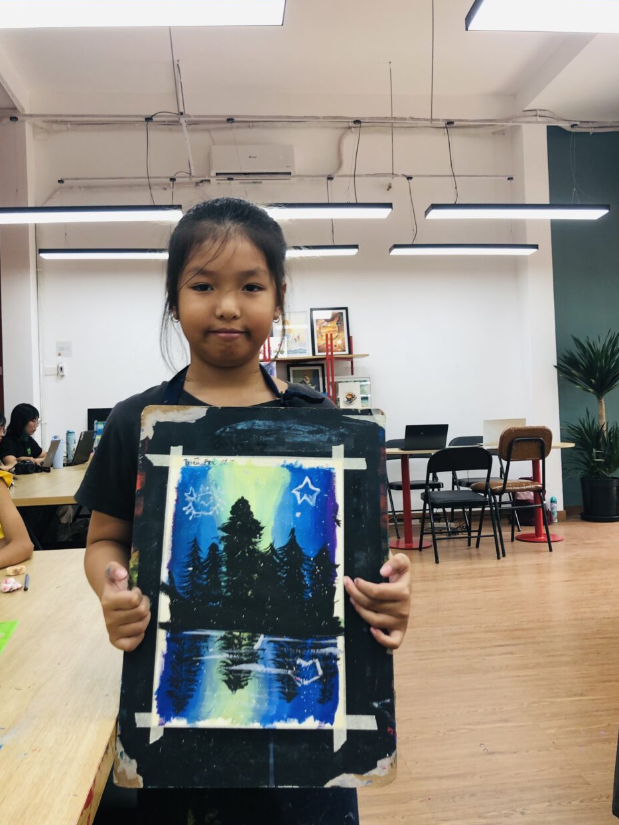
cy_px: 408
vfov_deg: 60.0
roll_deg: +2.0
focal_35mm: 30
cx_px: 291
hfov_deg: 46.8
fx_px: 715
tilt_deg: +3.0
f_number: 1.8
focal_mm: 4
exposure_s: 1/100
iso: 32
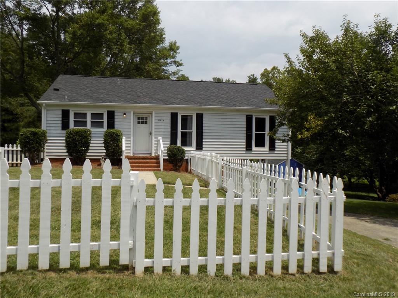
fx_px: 310
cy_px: 149
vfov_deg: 51.4
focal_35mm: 27
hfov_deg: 65.3
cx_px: 199
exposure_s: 1/1500
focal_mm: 4.8
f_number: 3.2
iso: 80
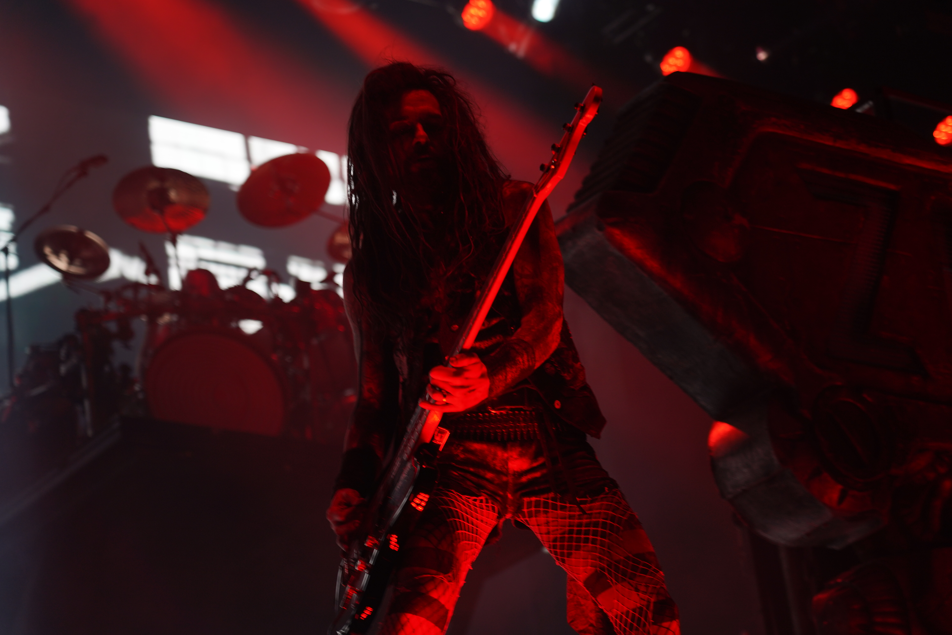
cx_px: 476
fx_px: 2776
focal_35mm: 105
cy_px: 318
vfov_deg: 13.0
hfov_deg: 19.5
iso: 250
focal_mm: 105
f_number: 4
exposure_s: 1/125
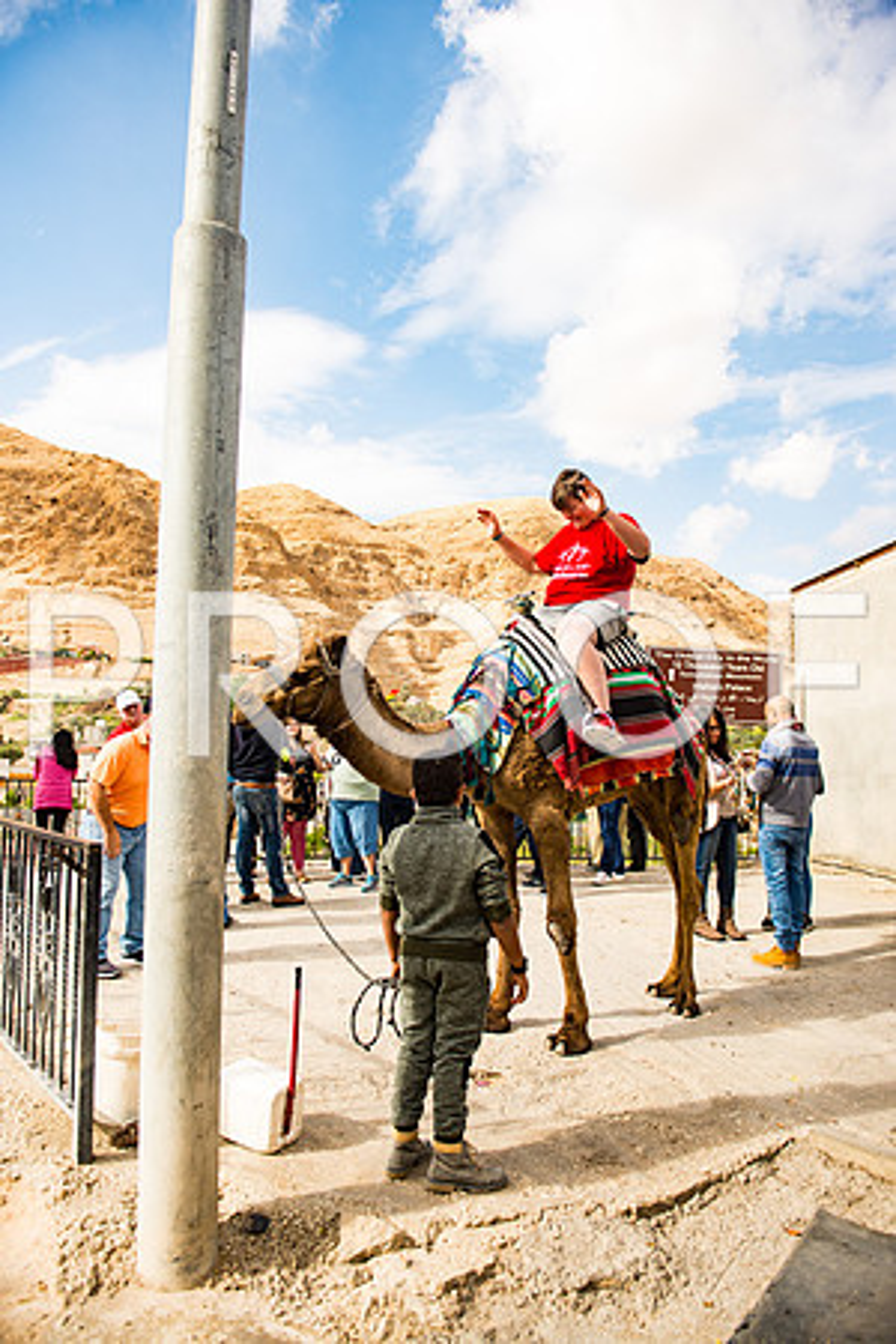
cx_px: 448
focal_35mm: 24
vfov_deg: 73.7
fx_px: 896
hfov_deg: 53.1
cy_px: 672
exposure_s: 1/2500
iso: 200
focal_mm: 24
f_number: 2.8
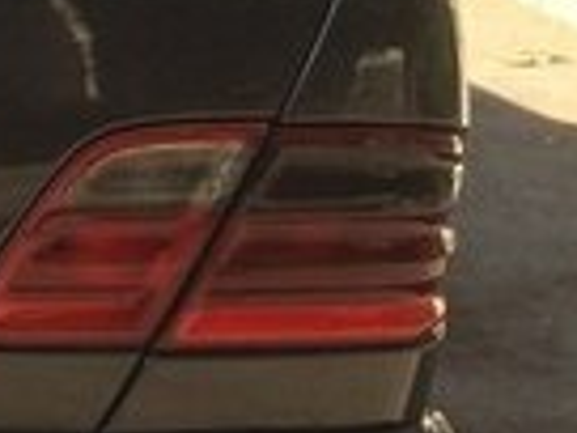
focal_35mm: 141
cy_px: 210
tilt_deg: -19.4
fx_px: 2350
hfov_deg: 12.4
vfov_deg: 10.5
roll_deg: -0.9
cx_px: -560
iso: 32
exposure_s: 1/526
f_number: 2.2
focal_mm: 4.15
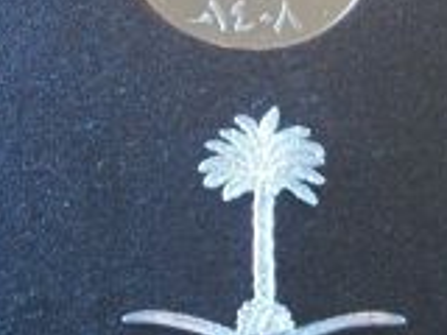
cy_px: 209
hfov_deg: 15.0
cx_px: 249
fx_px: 1692
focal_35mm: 131
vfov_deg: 11.3
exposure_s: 1/8
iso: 191
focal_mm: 6.3
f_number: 3.1
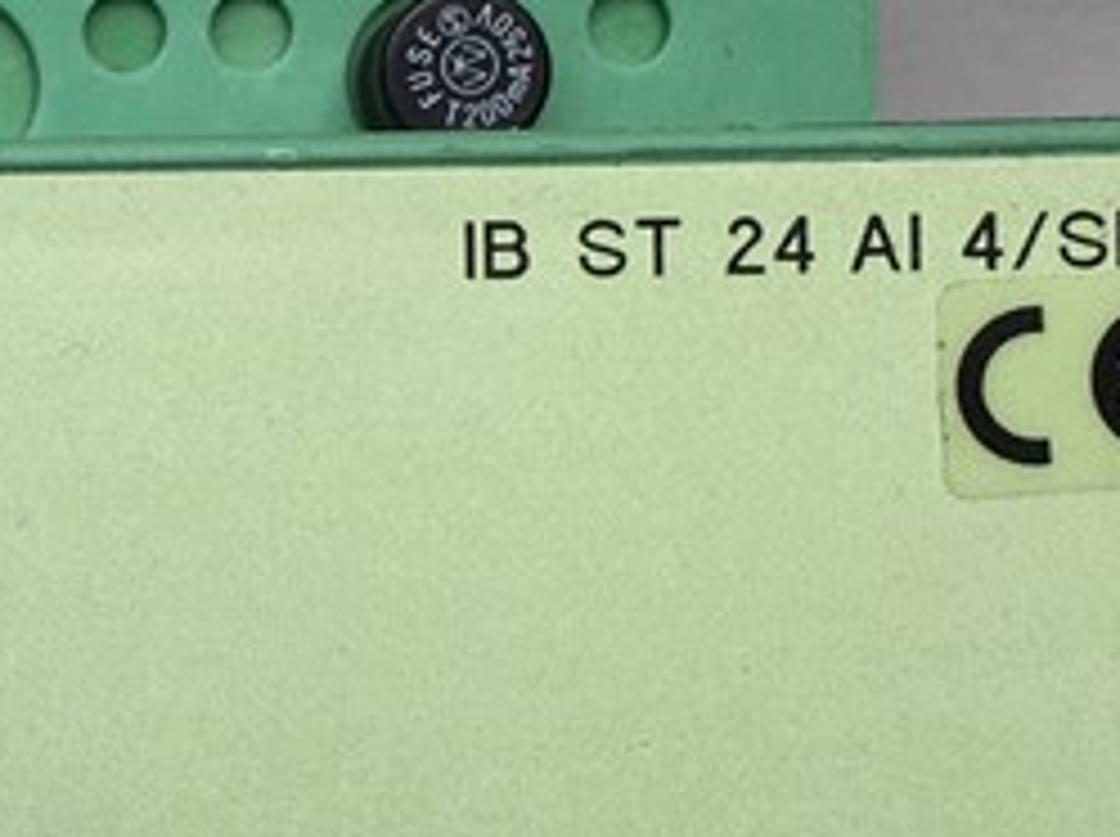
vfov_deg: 10.6
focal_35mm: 140
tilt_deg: -54.6
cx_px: -315
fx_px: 4523
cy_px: 585
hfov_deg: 13.6
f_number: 2.2
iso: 25
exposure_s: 1/100
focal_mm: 4.15
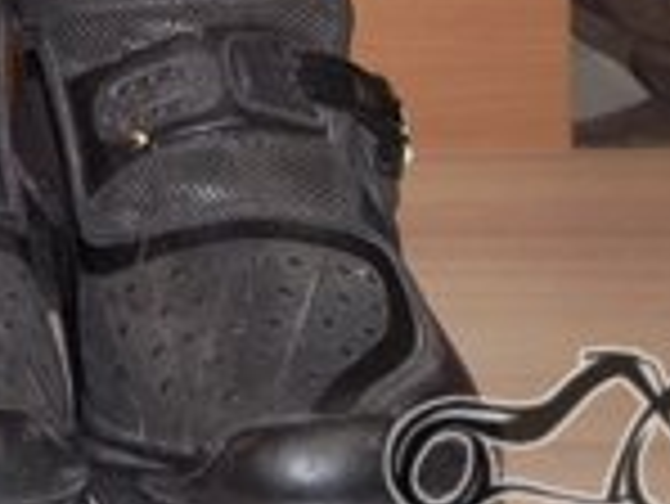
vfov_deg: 11.8
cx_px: -292
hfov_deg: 15.2
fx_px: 2344
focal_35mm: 121
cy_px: -232
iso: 160
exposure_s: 1/30
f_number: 3.1
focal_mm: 6.5
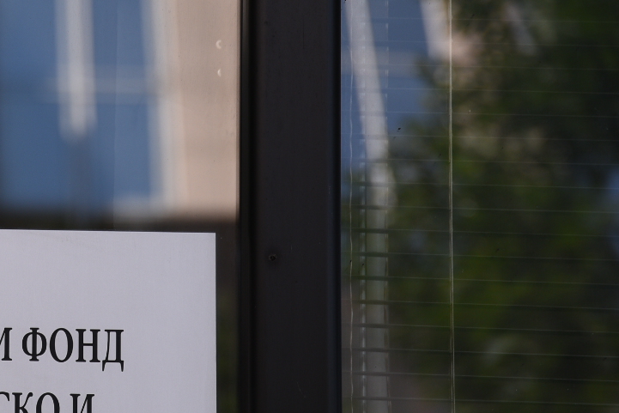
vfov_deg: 5.8
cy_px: 236
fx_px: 4058
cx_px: -33
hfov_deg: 8.7
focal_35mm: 236
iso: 160
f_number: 4
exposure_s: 1/400
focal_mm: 105
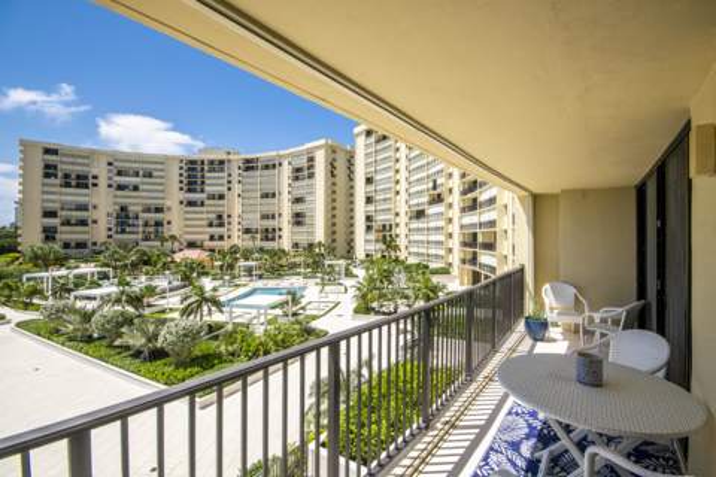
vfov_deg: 77.3
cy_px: 238
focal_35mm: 15
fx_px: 298
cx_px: 358
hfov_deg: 100.4
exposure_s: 1/400
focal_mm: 10
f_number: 11
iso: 100
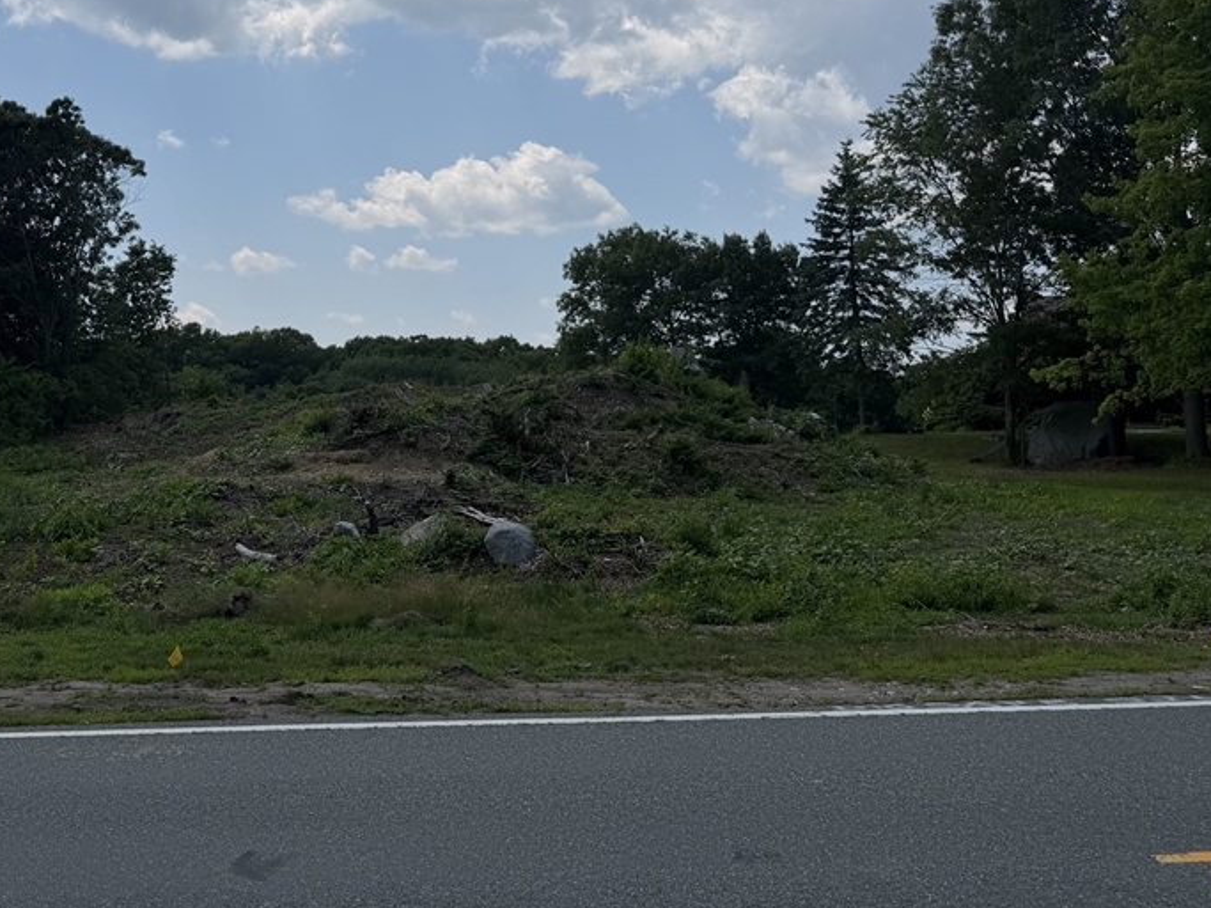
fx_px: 1259
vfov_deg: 38.8
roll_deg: -0.2
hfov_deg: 49.9
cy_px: 243
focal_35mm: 36
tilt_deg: +8.1
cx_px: 349
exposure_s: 1/10309
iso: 80
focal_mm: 6.76
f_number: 1.78
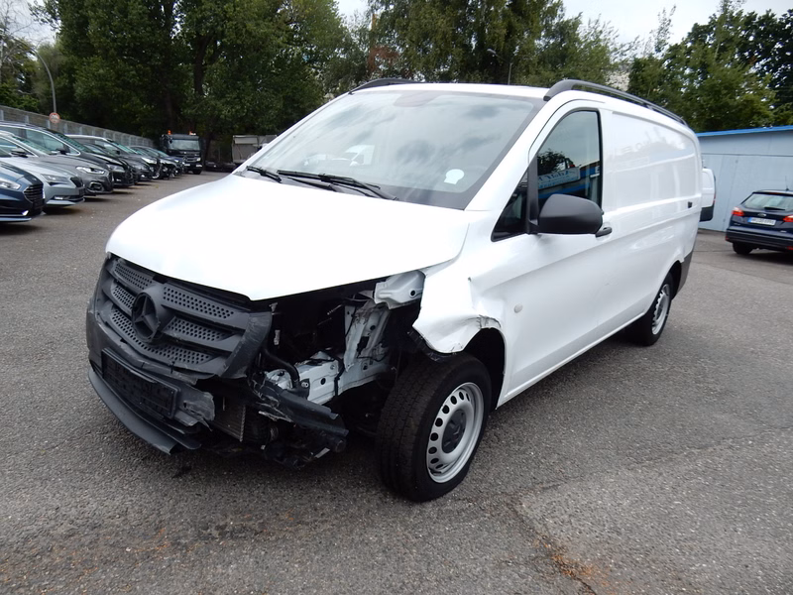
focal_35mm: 25
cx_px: 396
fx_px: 573
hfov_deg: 69.4
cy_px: 298
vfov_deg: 54.9
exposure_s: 1/320
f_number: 3.7
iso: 125
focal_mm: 4.5
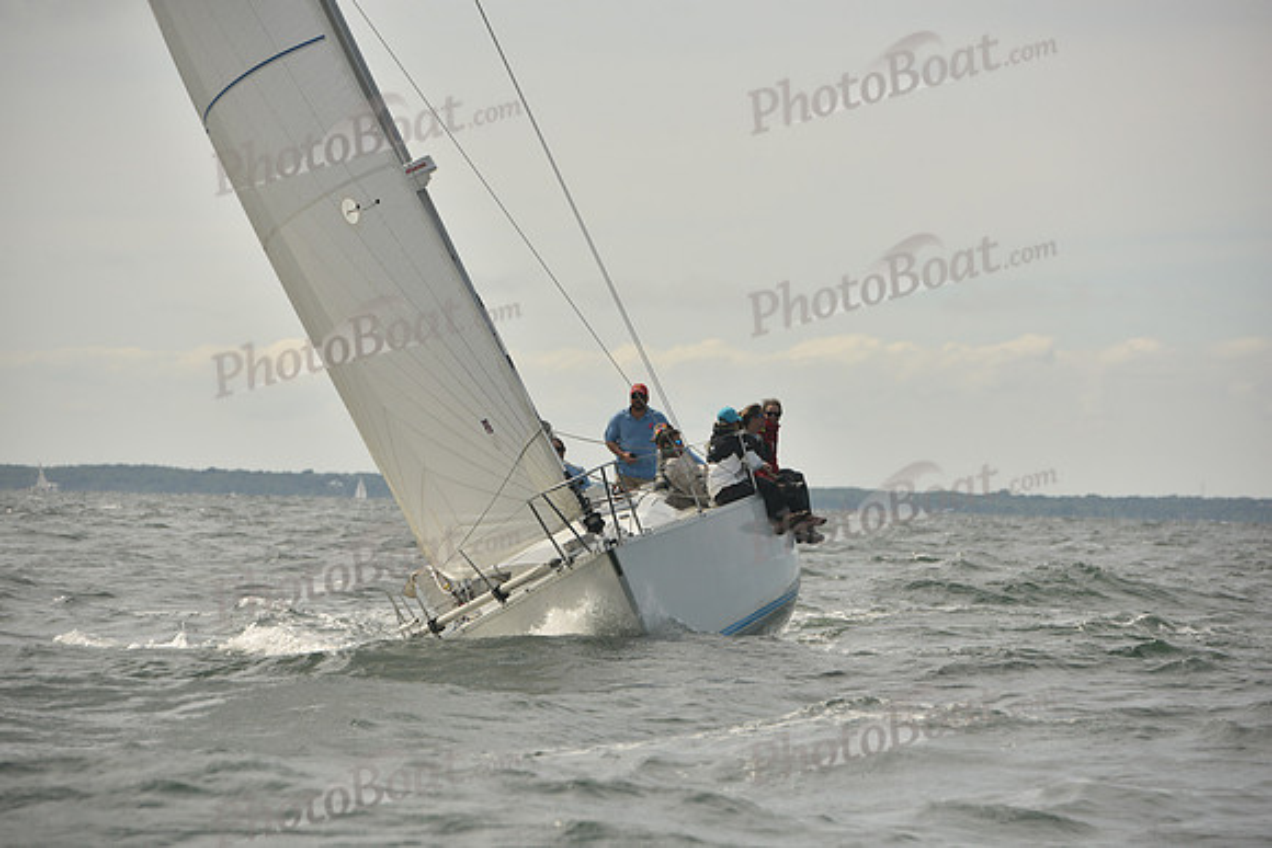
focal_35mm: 200
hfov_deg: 10.3
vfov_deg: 6.9
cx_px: 636
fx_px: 7068
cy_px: 424
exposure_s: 1/1000
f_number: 7.1
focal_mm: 200
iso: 320
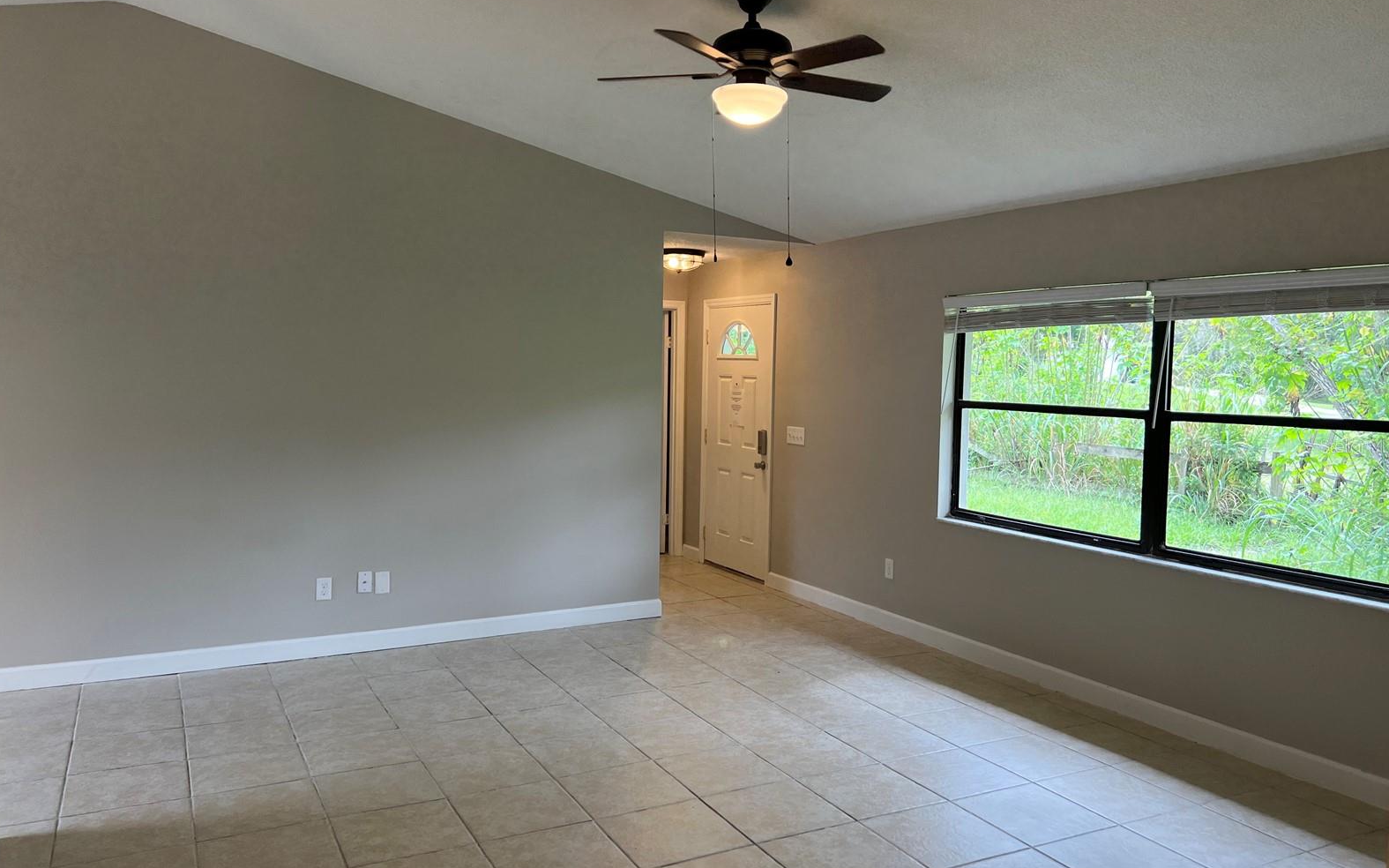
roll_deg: -0.6
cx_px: 698
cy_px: 445
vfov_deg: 44.5
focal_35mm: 28
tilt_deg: -4.2
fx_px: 1060
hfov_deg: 66.5
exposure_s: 1/140
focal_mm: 5.7
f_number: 1.5
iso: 64
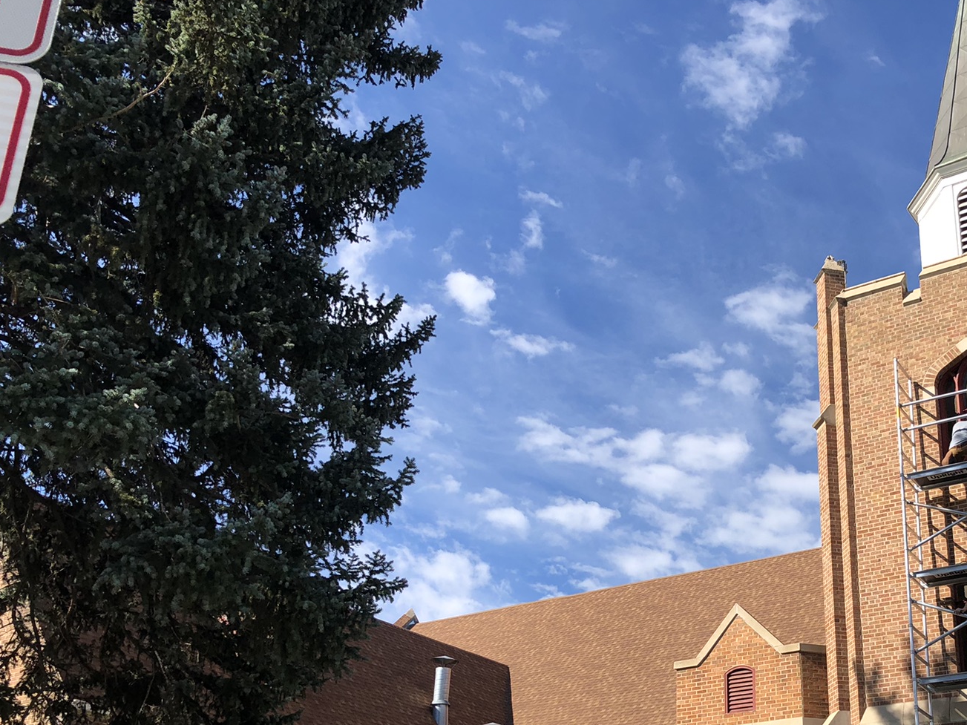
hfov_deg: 41.6
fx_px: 1229
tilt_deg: +21.7
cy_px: 559
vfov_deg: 32.2
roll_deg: +0.5
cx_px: 733
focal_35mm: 44
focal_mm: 3.99
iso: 20
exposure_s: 1/1389
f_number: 1.8
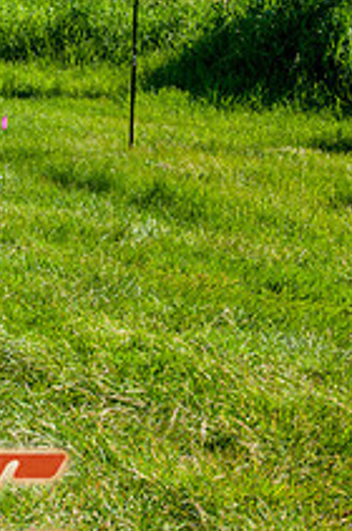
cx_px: 24
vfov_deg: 18.5
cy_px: 58
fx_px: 1604
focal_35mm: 109
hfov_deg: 12.4
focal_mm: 34
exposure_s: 1/400
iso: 200
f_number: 8
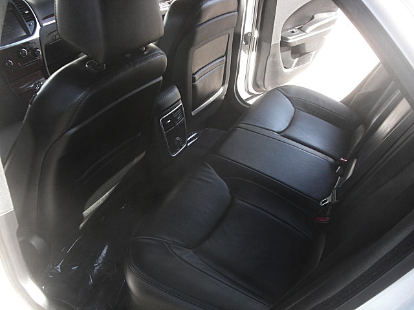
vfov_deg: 39.7
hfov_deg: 51.4
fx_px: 431
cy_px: 155
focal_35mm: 36
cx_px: 207
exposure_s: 1/125
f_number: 2.8
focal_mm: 6.3
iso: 100
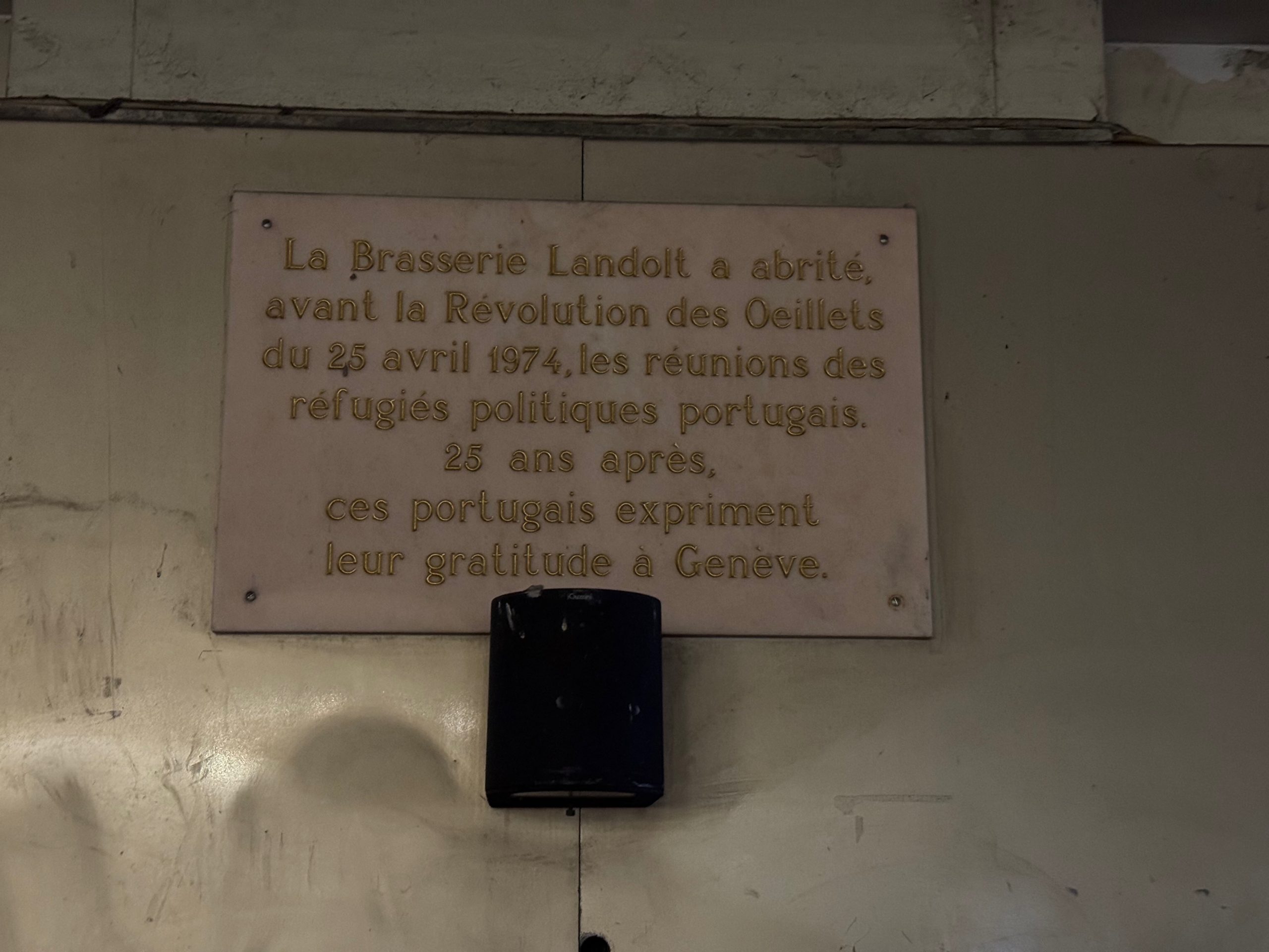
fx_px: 1760
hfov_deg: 39.7
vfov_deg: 30.3
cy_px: 476
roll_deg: -0.7
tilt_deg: +11.7
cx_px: 634
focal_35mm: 48
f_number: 1.78
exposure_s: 1/20
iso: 800
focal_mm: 6.76
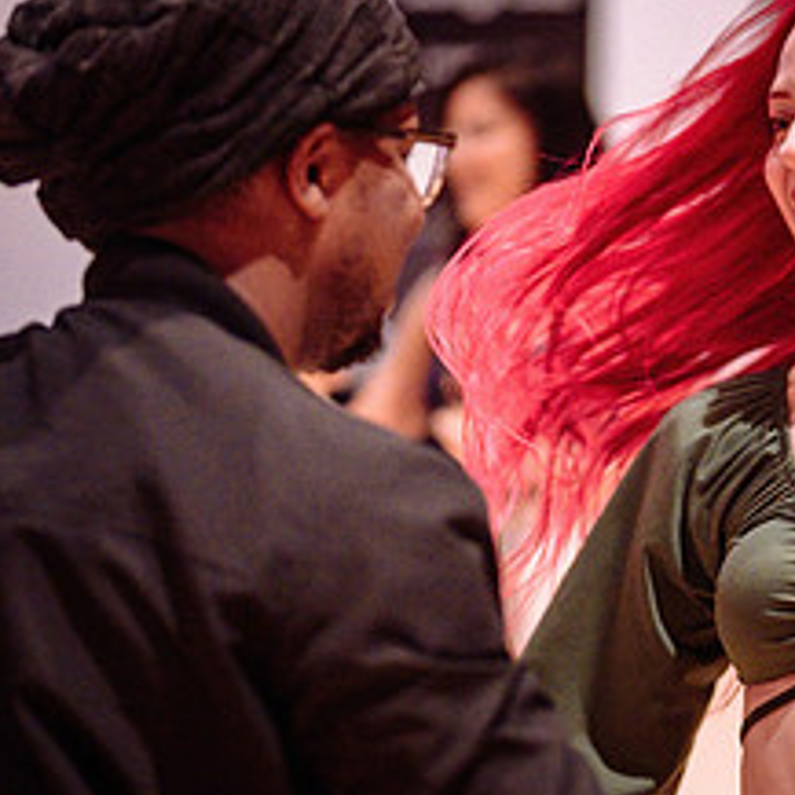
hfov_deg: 11.9
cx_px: 877
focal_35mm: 145
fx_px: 3768
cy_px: 377
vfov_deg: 12.0
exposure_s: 1/250
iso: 1600
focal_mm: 50
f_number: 1.2
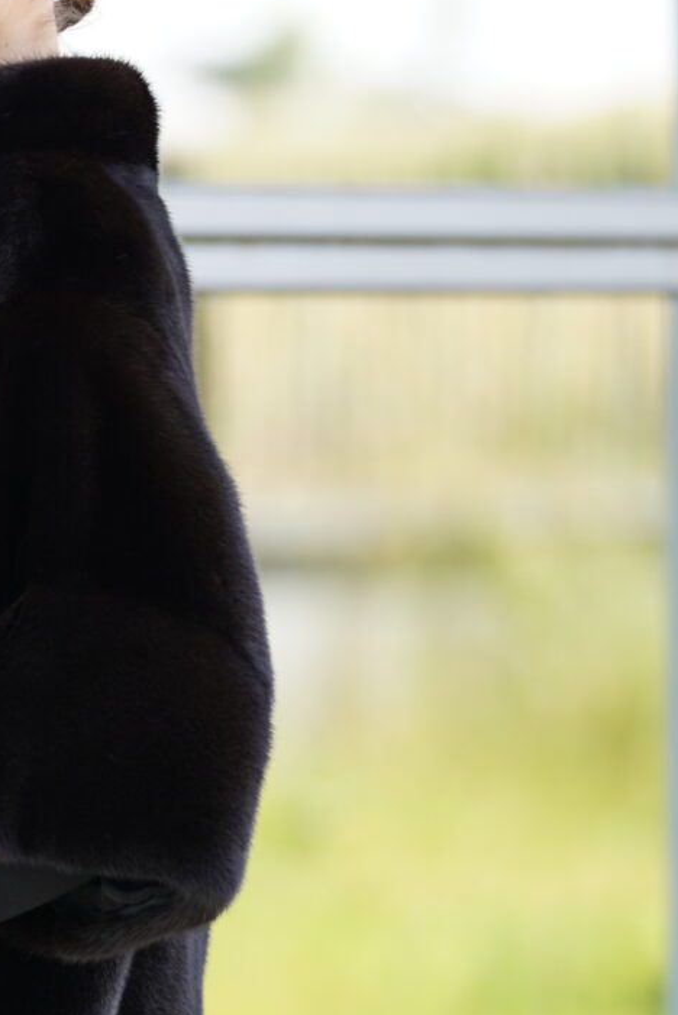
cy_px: 1090
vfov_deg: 4.4
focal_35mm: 471
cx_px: -516
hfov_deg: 2.9
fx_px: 13292
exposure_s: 1/250
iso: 160
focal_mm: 129
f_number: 2.8
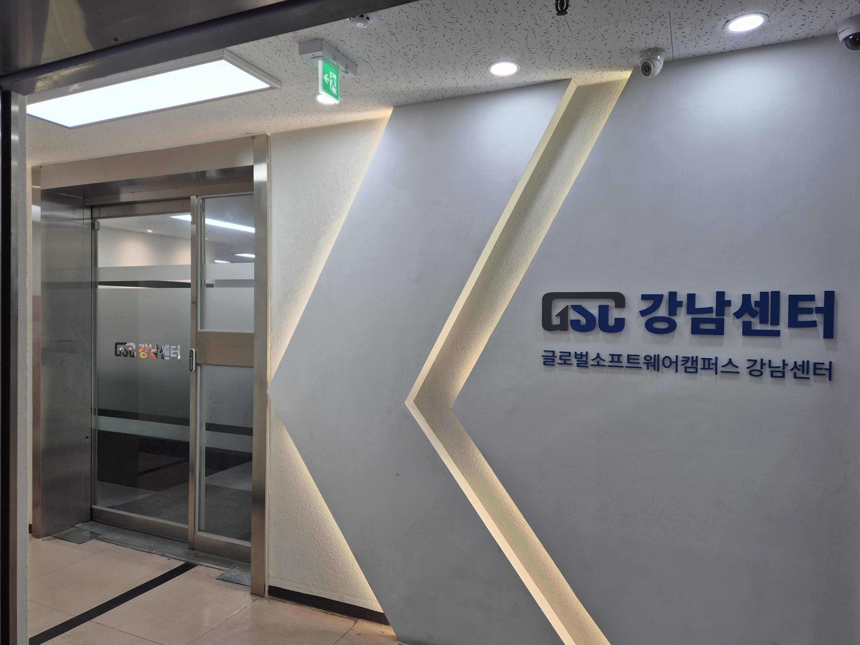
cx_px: 430
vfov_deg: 58.9
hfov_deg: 73.9
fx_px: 571
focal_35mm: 23
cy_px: 322
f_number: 1.8
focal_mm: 5.4
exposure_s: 1/120
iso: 25
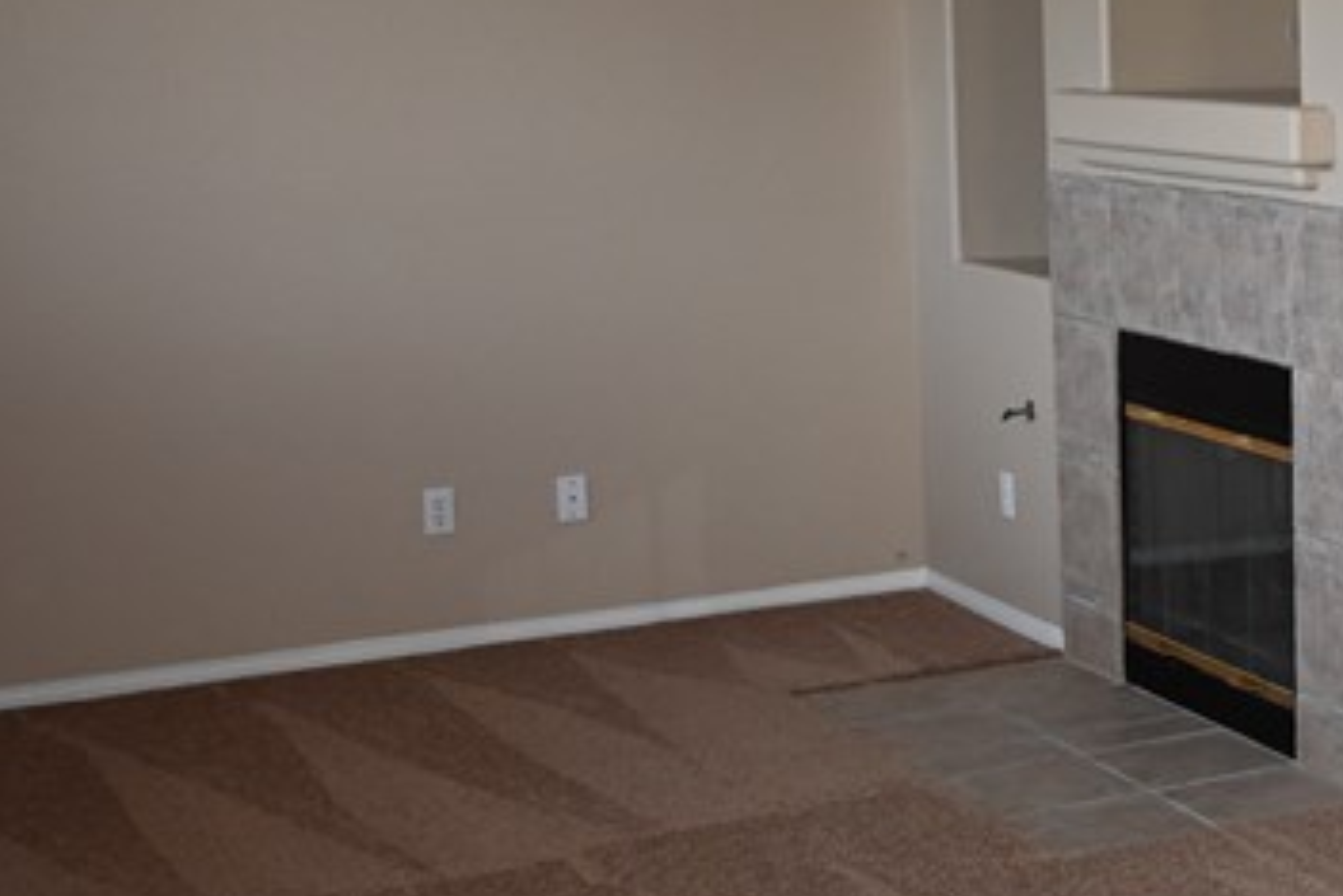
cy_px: 320
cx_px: 1671
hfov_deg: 24.4
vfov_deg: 18.4
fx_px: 2762
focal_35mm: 74
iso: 900
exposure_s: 1/60
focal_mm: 24
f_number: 4
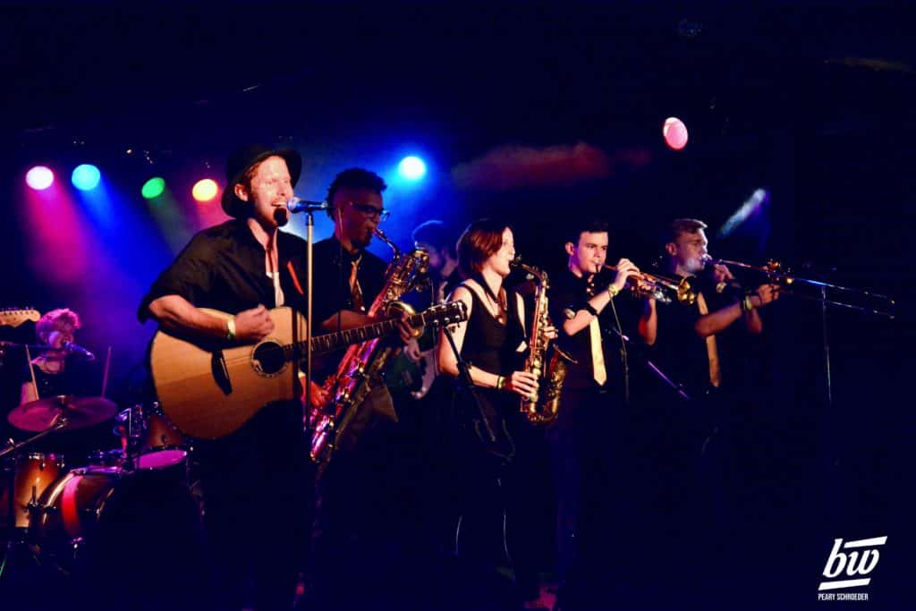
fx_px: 1718
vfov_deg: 20.2
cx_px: 458
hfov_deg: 29.9
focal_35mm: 68
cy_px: 306
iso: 6400
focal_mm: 45
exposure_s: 1/100
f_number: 2.8
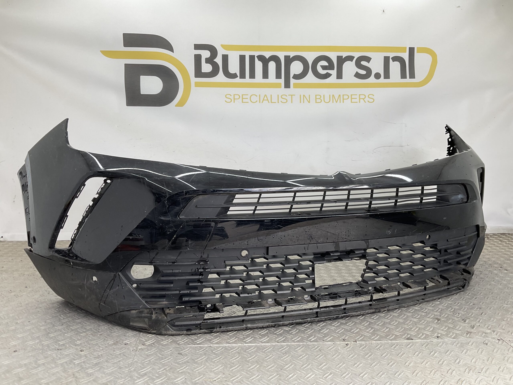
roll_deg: -1.4
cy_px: 192
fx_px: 430
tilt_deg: -8.1
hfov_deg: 61.7
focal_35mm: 29
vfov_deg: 48.2
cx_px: 256
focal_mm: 3
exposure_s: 1/108
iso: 16
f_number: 1.8
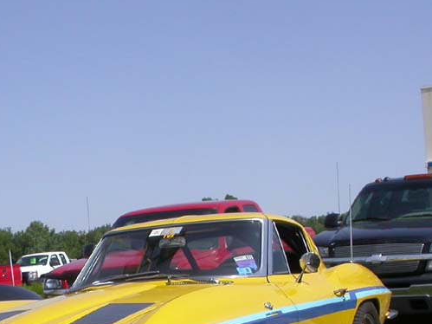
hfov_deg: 24.9
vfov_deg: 18.5
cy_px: 314
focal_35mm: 78
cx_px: 132
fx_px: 973
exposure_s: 1/399
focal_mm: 7.85
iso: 100
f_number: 7.5
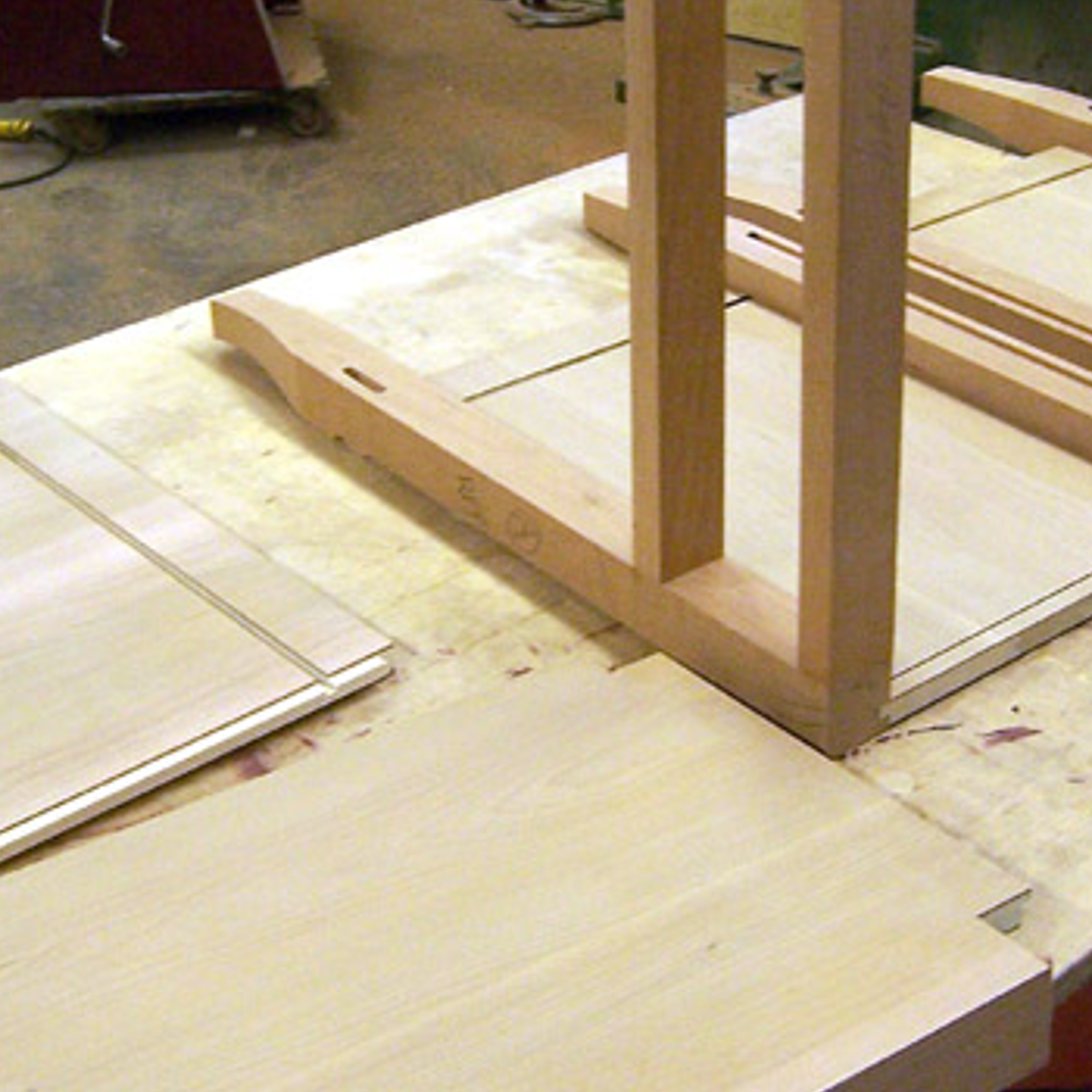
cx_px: 562
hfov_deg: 28.6
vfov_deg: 28.5
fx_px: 2141
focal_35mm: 60
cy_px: 412
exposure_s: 1/30
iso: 140
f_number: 3.4
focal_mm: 5.5
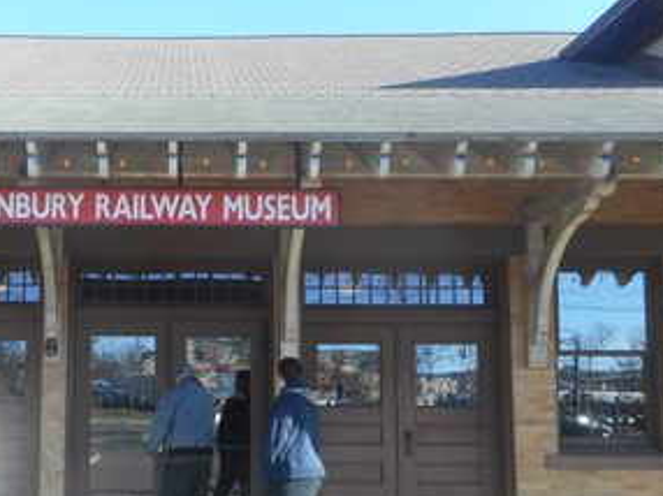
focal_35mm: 42
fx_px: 804
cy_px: 331
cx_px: 158
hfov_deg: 43.3
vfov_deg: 34.0
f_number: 3.7
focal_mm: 4.5
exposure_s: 1/250
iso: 110
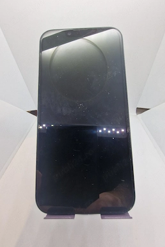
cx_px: 86
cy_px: 122
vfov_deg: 104.2
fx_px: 96
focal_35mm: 14
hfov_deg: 81.3
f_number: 2.2
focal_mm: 2.2
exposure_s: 1/100
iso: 80
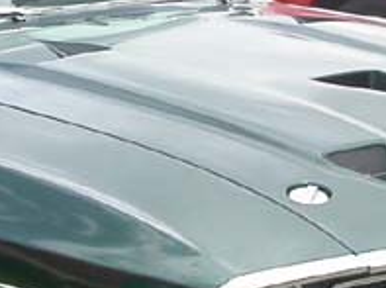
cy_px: 168
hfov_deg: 10.0
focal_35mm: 198
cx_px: 57
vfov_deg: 7.5
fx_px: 2204
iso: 100
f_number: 2.6
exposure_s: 1/1000
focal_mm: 7.85
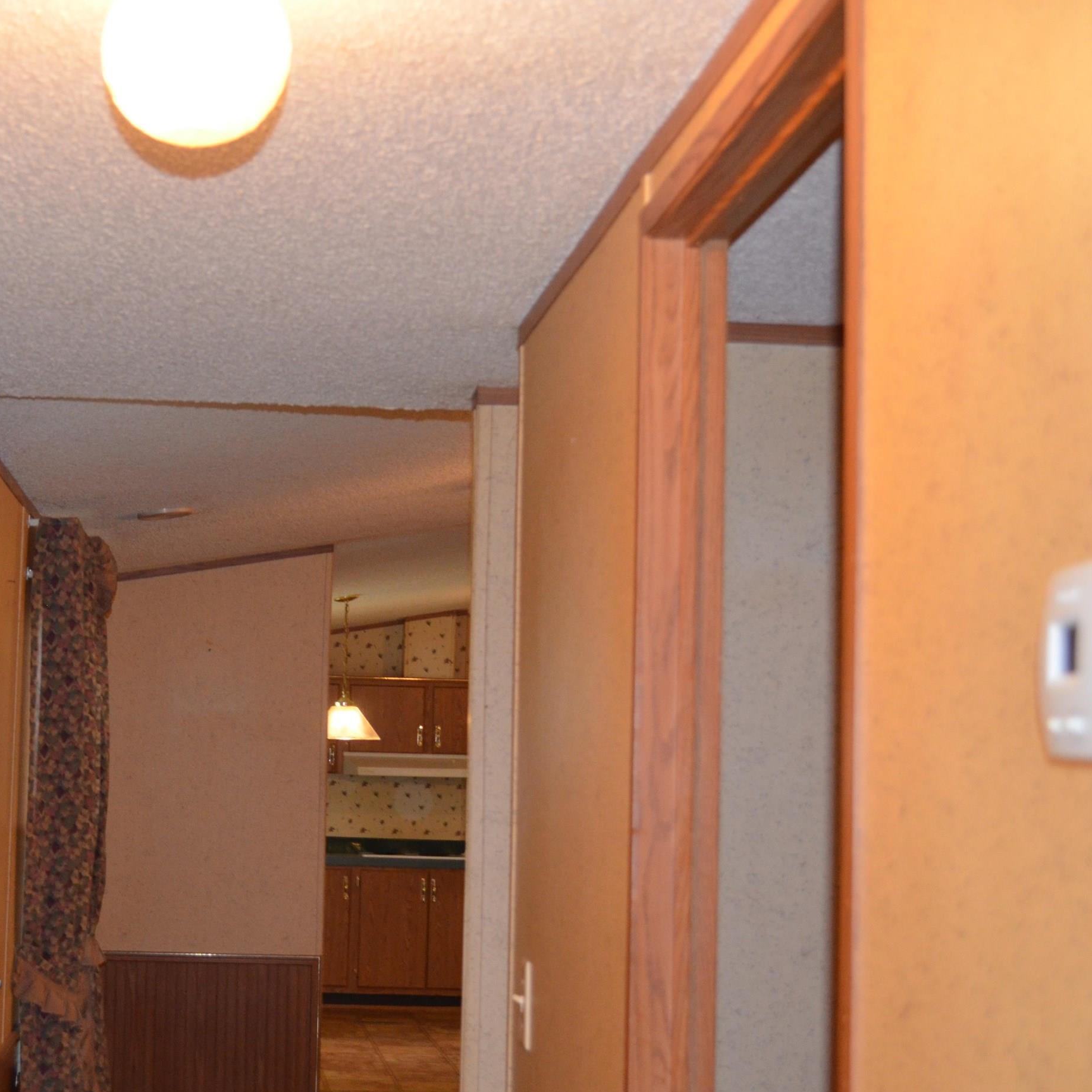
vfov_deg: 27.8
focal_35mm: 62
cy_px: 595
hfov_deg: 27.5
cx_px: 274
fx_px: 2202
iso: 1250
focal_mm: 29
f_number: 4.5
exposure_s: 1/60
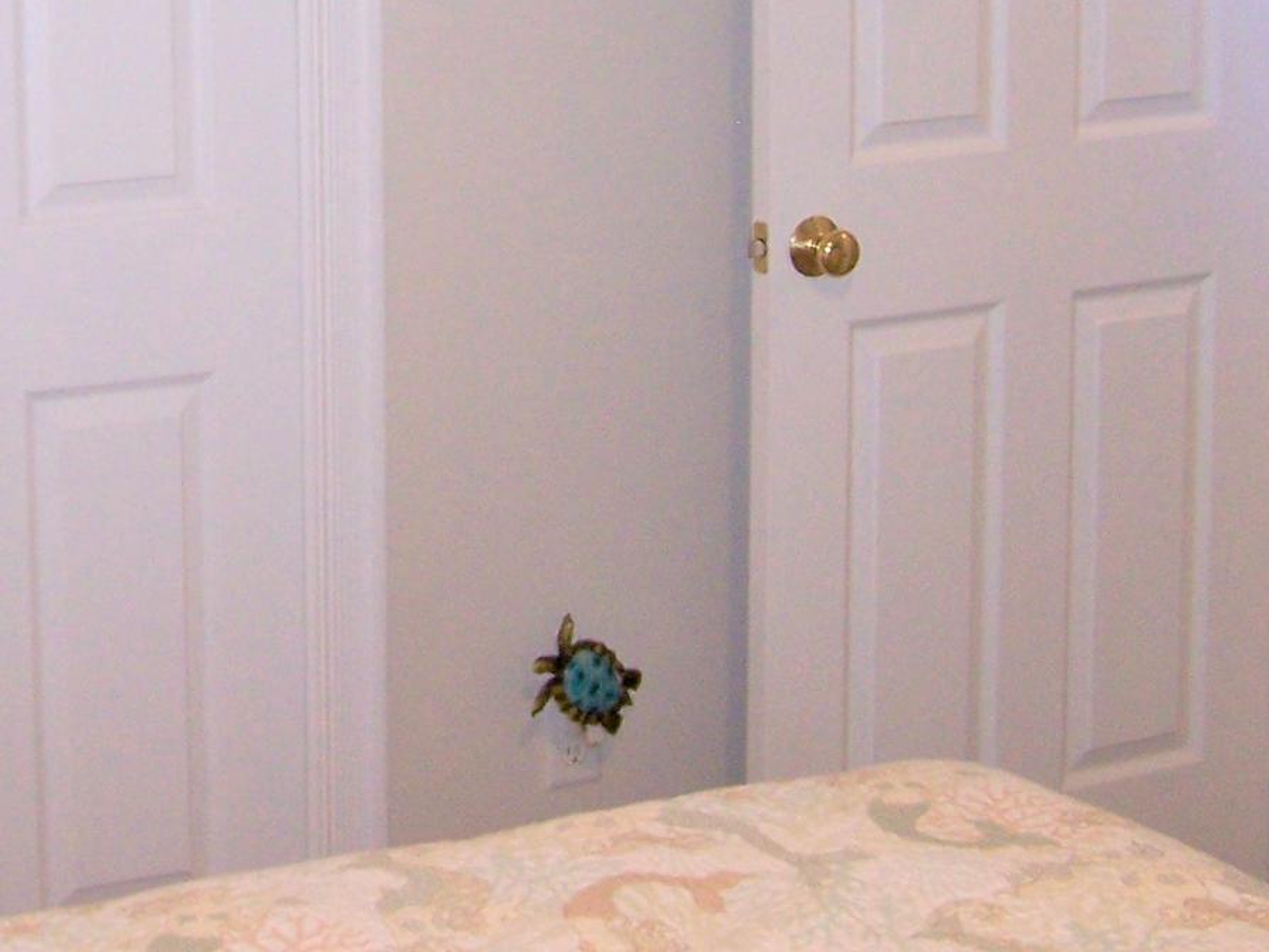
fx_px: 3190
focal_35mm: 87
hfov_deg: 22.1
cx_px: 181
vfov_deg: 16.6
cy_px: -24
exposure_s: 1/60
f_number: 2.8
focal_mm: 6.3
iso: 140
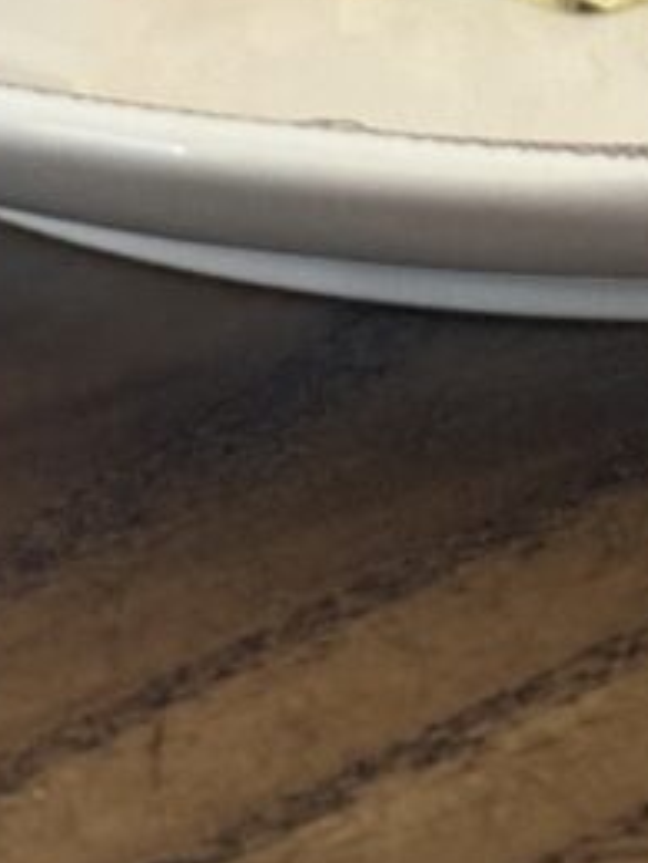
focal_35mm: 189
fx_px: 4717
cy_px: -156
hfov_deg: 7.8
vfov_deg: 10.3
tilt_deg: -21.0
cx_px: 645
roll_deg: -0.3
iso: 500
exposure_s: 1/30
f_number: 1.78
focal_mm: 6.76
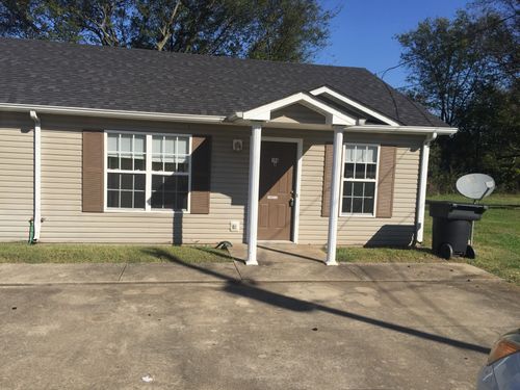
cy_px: 195
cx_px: 260
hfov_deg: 61.7
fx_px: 436
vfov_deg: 48.2
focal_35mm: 29
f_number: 2.2
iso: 32
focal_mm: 4.15
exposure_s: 1/2639
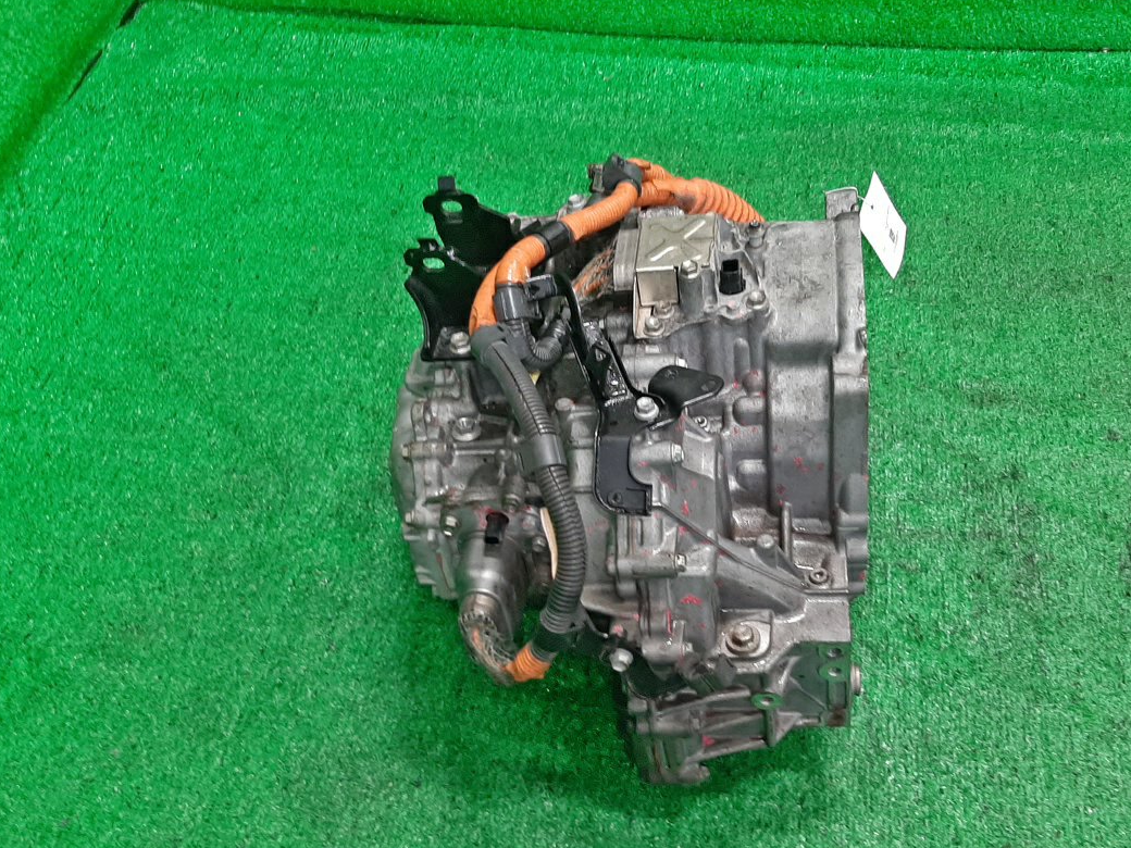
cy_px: 488
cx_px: 584
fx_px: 1176
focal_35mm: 36
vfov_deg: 39.6
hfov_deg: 51.3
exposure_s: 1/50
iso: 113
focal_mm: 3.93
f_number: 1.7
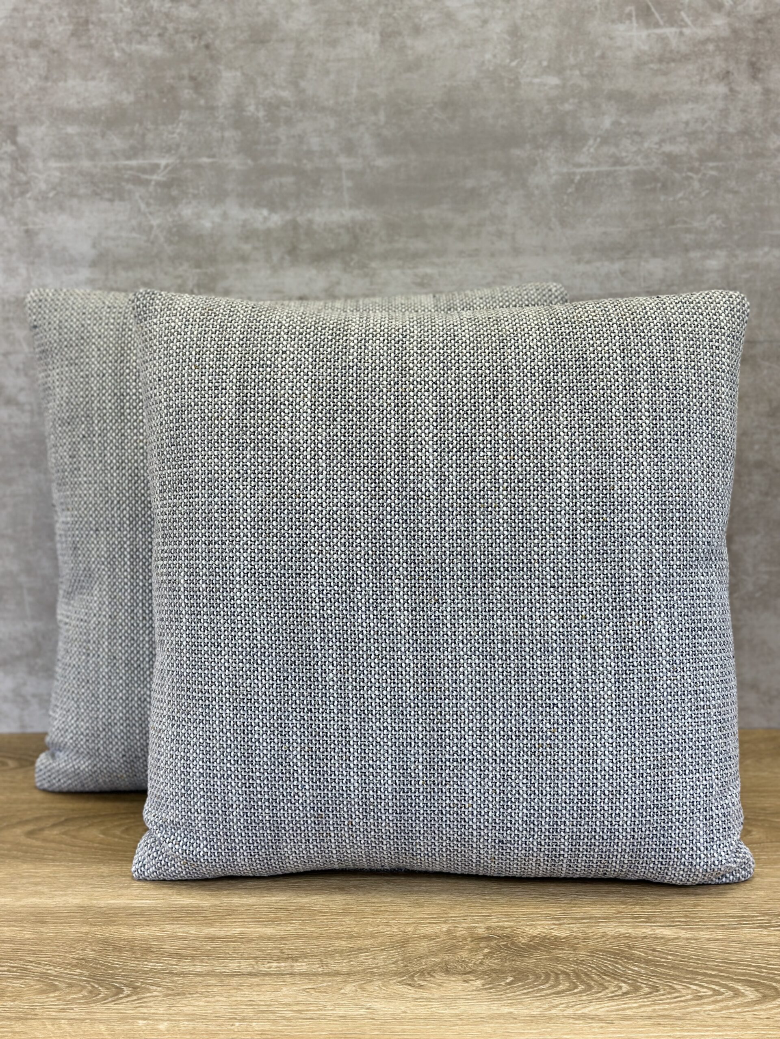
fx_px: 1442
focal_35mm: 48
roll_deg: +1.7
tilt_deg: -13.3
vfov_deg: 39.7
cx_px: 390
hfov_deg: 30.3
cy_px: 520
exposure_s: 1/129
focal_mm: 6.86
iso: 64
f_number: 1.78
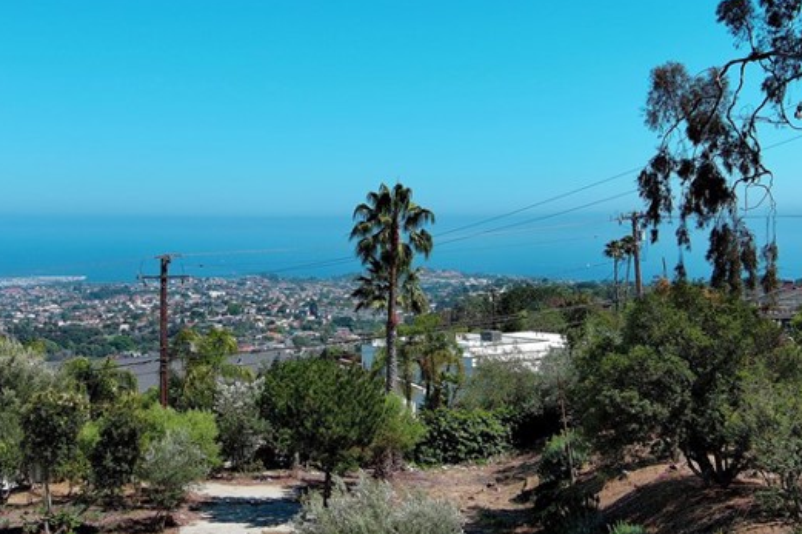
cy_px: 172
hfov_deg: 34.9
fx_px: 1269
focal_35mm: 57
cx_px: 311
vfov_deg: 23.6
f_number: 2.8
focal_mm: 10.57
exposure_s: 1/1511
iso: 100
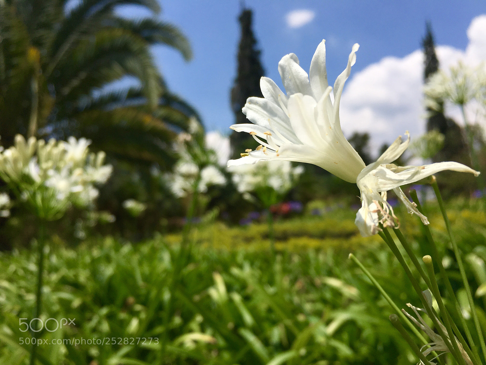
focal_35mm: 29
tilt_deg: +11.8
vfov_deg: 48.2
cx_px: 243
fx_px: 407
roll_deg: -2.5
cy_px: 182
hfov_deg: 61.7
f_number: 2.2
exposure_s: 1/4049
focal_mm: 4.15
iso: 25
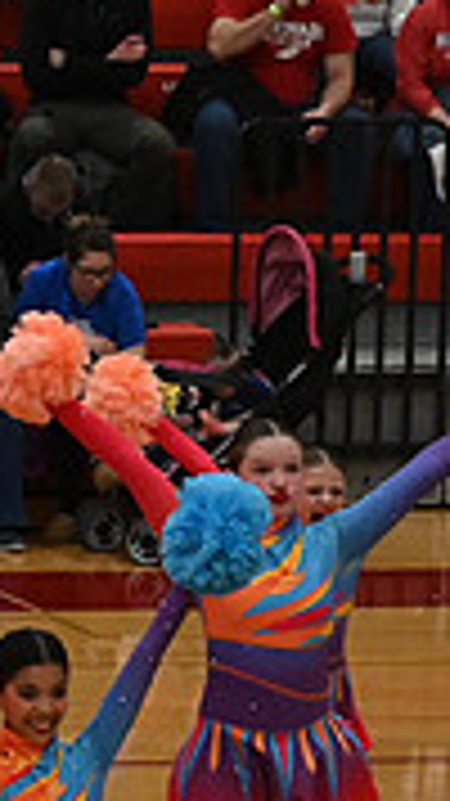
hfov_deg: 3.3
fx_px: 7623
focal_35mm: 359
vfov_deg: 6.0
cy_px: 767
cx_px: -796
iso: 5000
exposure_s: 1/500
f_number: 4
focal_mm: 70
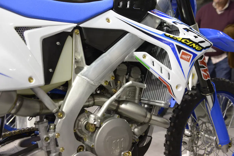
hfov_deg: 50.7
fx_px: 247
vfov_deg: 35.0
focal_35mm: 38
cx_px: 117
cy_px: 78
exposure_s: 1/200
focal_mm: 38
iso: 1250
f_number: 4
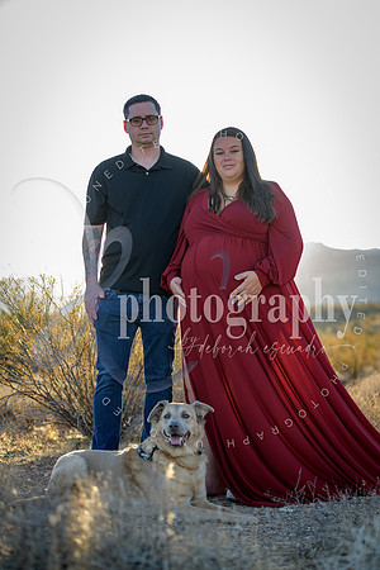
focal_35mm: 70
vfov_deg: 28.8
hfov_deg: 19.5
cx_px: 190
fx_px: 1108
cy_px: 285
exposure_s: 1/400
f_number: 2.8
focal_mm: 70
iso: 400
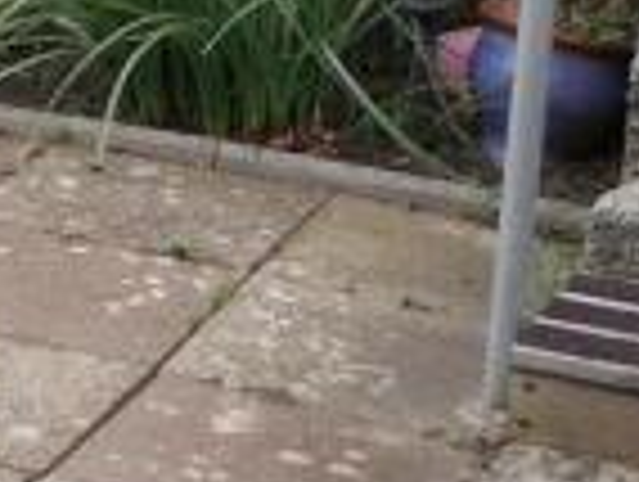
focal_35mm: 180
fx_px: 3328
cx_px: -621
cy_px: -7
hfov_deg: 10.2
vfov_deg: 8.2
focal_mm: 22
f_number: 5.6
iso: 200
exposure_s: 1/160
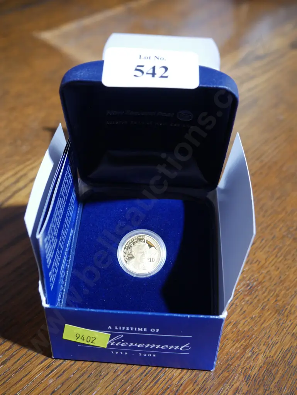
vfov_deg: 46.8
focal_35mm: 40
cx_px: 148
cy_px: 198
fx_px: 457
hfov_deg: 36.0
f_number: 4.5
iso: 1250
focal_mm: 20
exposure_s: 1/60
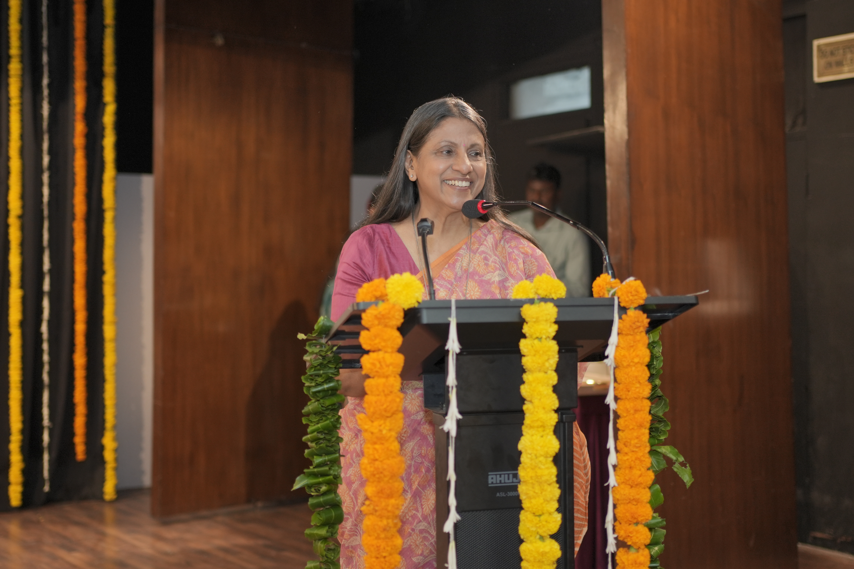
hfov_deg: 38.2
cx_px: 427
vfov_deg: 26.0
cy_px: 284
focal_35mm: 52
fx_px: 1233
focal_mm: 35
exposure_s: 1/125
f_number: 1.8
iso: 320
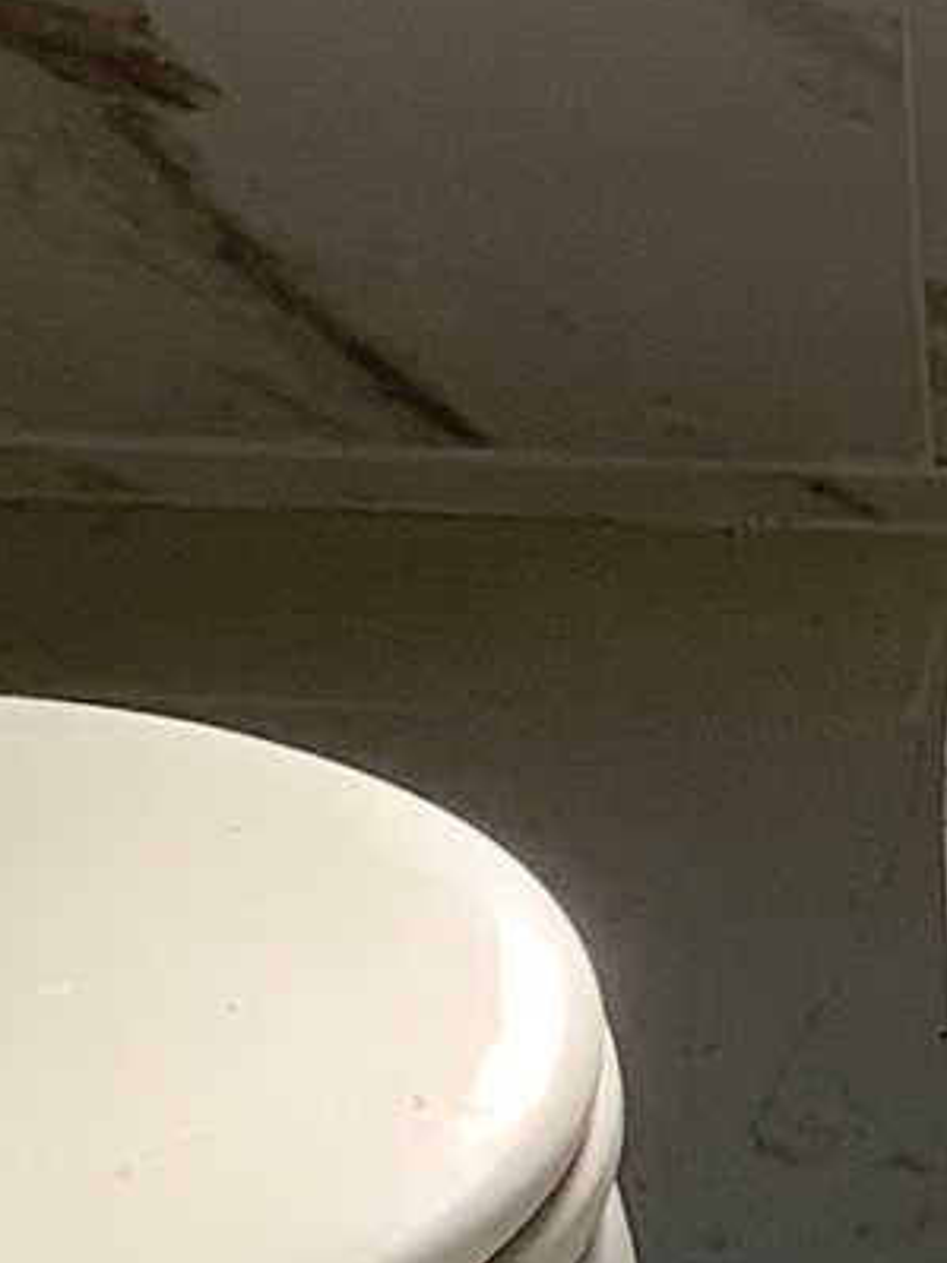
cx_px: 1609
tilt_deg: -26.6
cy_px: 386
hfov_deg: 8.1
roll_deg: -0.6
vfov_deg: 11.0
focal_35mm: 179
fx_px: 6533
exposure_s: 1/120
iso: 32
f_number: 2.4
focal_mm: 3.3
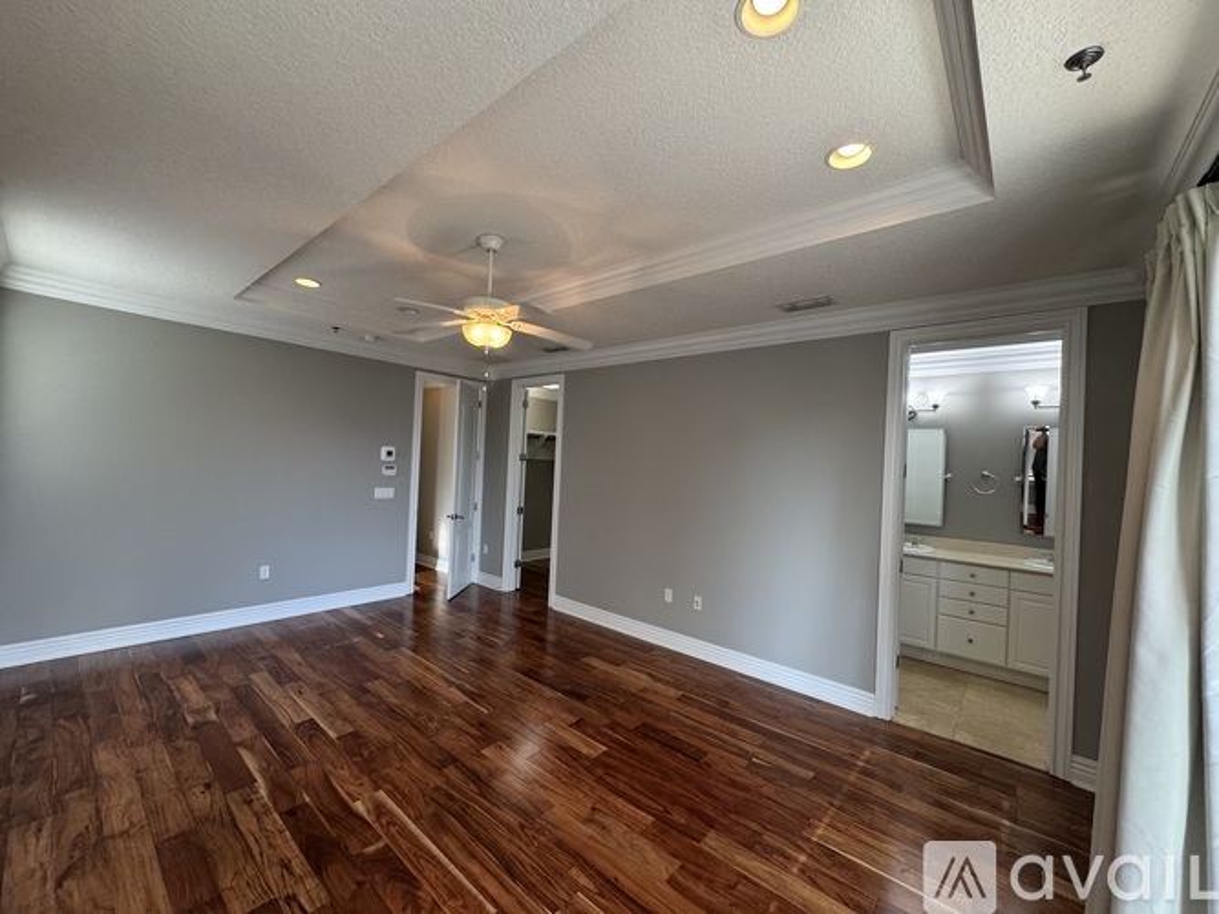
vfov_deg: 85.7
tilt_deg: +0.5
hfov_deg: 102.1
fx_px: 493
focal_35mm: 14
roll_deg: -2.6
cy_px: 457
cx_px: 610
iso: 200
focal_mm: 2.22
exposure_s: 1/120
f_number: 2.2
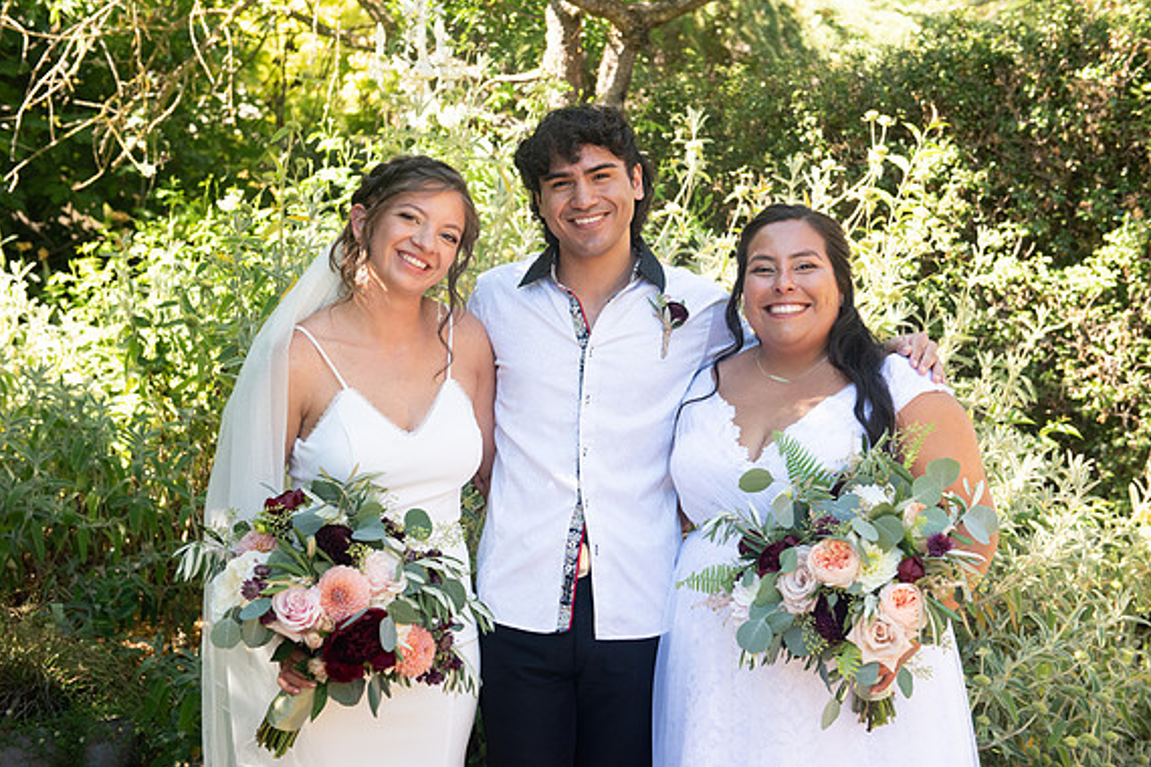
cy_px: 378
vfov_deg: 24.2
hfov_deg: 35.6
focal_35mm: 56
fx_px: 1790
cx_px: 573
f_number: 4.5
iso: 640
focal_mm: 55
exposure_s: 1/400
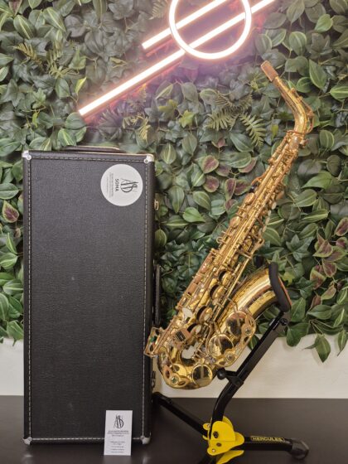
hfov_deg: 58.9
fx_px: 308
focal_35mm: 23
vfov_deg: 73.9
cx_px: 174
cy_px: 232
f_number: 1.8
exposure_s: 1/57
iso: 250
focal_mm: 5.4
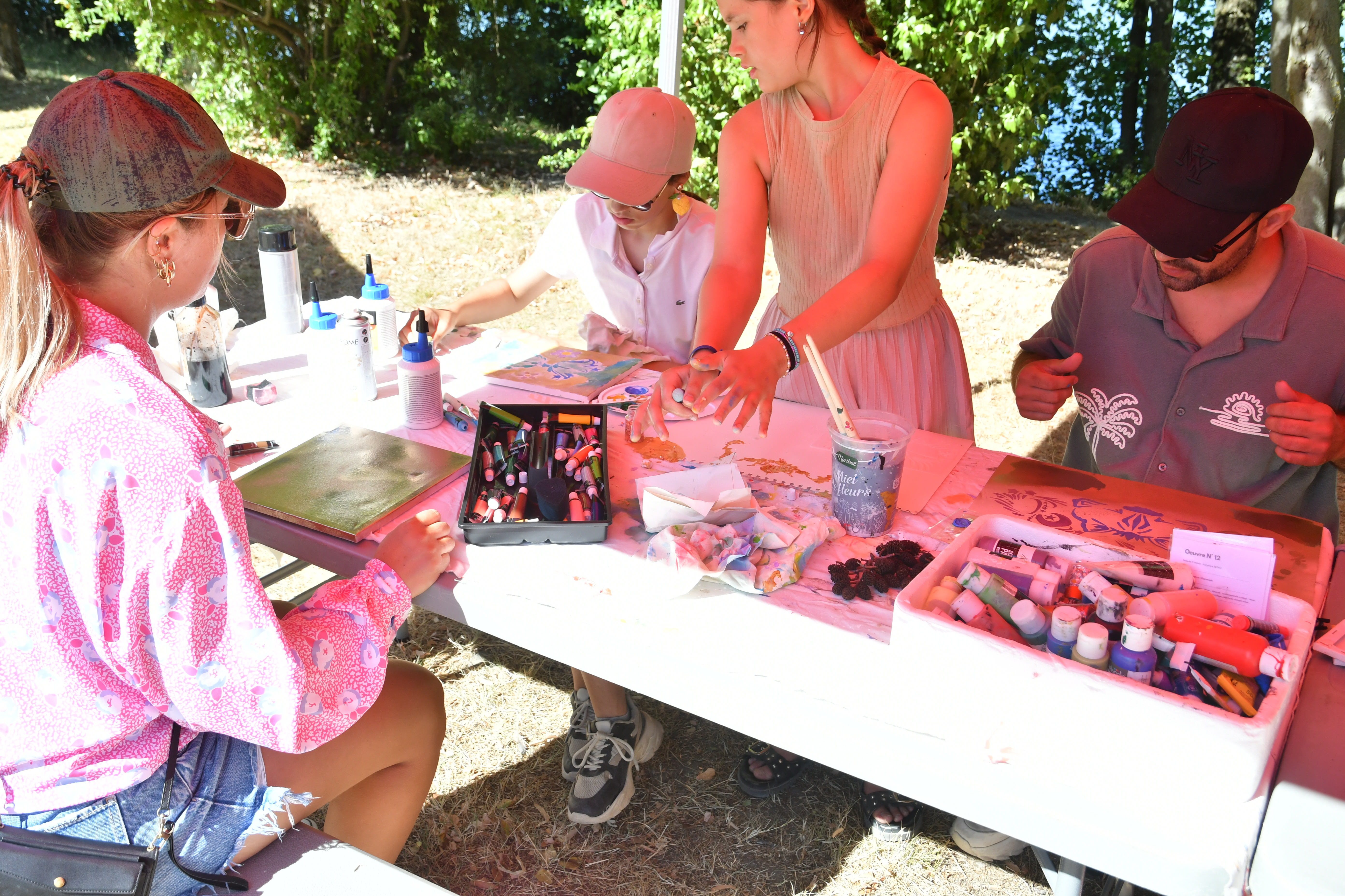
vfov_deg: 40.0
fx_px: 1233
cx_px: 672
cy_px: 448
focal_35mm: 33
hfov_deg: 57.2
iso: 400
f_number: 5.6
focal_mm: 22
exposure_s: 1/400
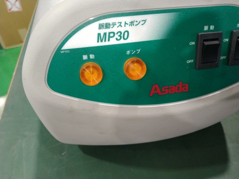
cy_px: 90
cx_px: 120
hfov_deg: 65.4
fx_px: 186
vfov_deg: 51.3
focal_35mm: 27
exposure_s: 1/30
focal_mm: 3.61
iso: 400
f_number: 1.8
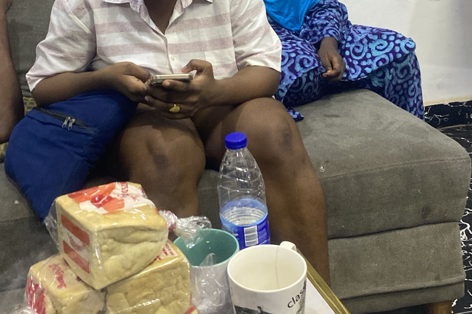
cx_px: 210
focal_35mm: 52
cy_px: 17
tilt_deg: -11.3
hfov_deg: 38.1
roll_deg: +3.5
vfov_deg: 25.0
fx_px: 682
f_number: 1.8
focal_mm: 4.25
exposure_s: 1/60
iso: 500
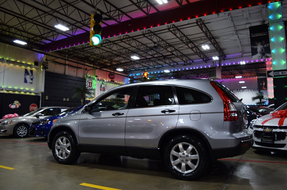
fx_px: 215
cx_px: 144
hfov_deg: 67.5
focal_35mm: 27
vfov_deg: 47.7
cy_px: 95
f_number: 4.5
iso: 400
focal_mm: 18
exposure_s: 1/80
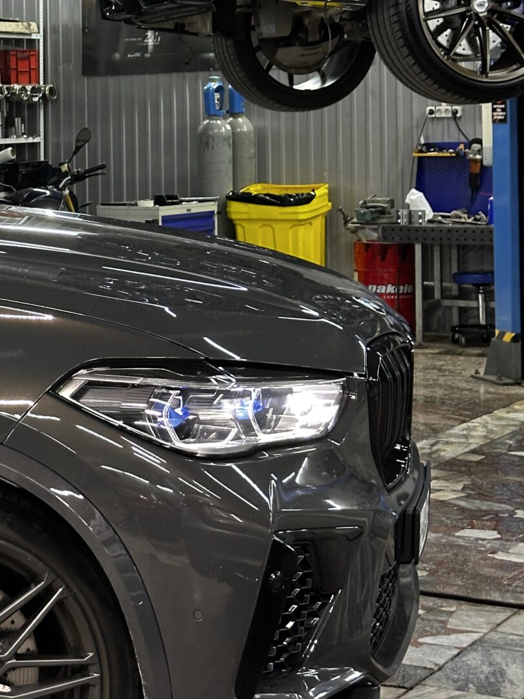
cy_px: 136
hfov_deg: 16.0
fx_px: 1837
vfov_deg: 21.3
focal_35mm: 91
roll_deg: +0.0
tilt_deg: -0.6
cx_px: 41
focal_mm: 6.86
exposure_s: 1/50
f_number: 1.78
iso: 250
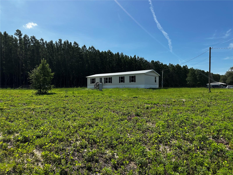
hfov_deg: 71.6
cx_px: 116
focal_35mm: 24
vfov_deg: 56.8
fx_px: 162
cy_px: 88
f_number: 1.78
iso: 80
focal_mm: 6.86
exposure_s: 1/5263
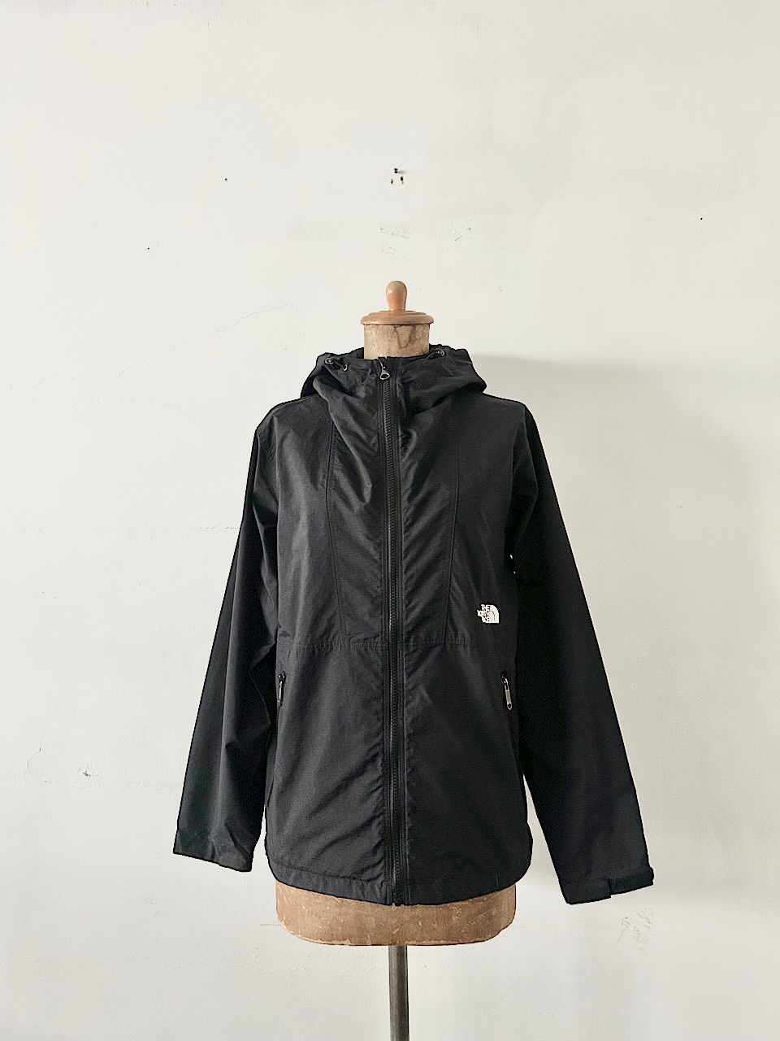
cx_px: 390
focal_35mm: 26
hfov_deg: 53.1
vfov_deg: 67.3
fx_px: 781
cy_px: 520
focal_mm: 5.7
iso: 640
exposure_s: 1/34
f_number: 1.5
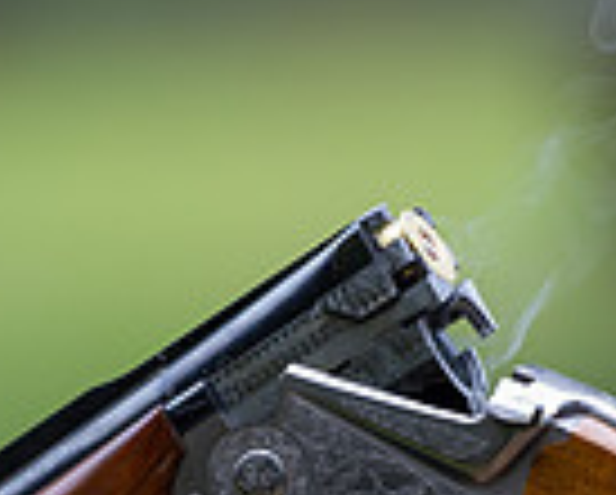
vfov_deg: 2.0
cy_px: 472
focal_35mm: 792
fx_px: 14460
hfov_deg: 2.4
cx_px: 301
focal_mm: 200
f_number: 3.2
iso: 320
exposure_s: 1/250
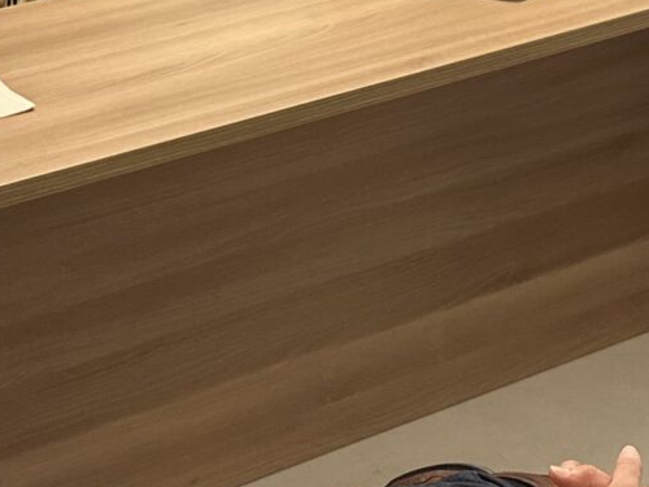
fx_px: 2306
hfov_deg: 16.0
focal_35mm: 123
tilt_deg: -13.6
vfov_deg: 11.8
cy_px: -75
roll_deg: +3.3
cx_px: 422
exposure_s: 1/100
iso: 125
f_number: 1.78
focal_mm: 6.86
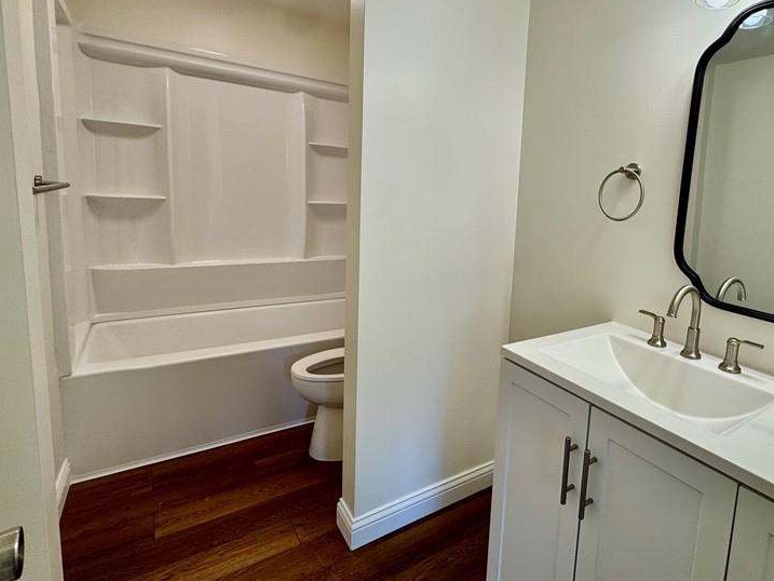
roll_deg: -3.7
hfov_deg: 79.7
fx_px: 447
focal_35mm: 20
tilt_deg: -8.4
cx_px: 499
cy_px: 249
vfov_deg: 65.7
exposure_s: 1/120
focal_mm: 2.22
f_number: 2.2
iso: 64
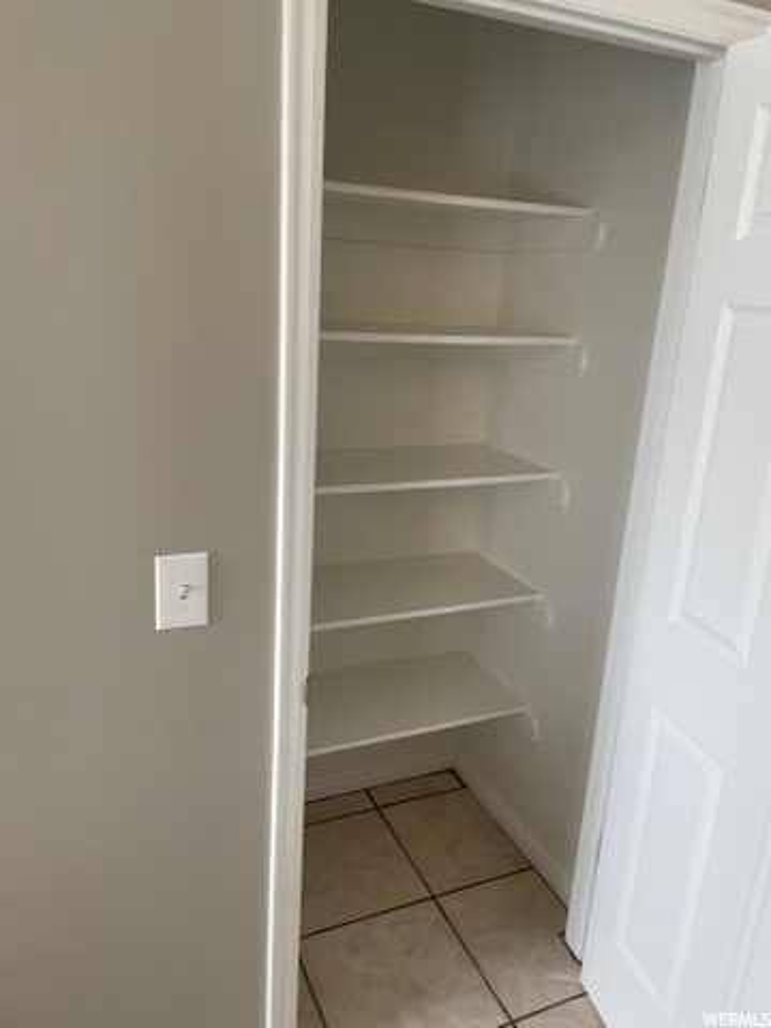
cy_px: 514
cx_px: 386
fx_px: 772
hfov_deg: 53.1
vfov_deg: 67.3
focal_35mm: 26
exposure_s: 1/60
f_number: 1.6
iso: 80
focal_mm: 4.2
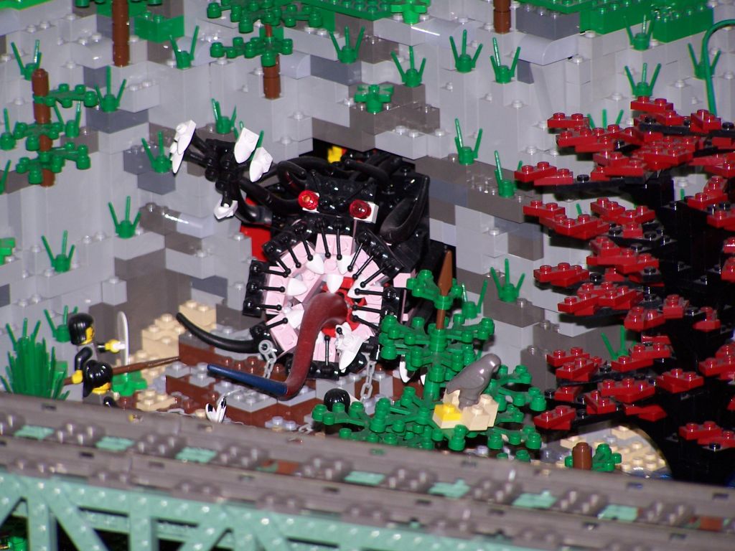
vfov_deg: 4.7
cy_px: 276
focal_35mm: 317
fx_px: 6731
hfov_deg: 6.3
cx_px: 368
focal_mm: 52.6
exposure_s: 1/250
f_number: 3.6
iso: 80
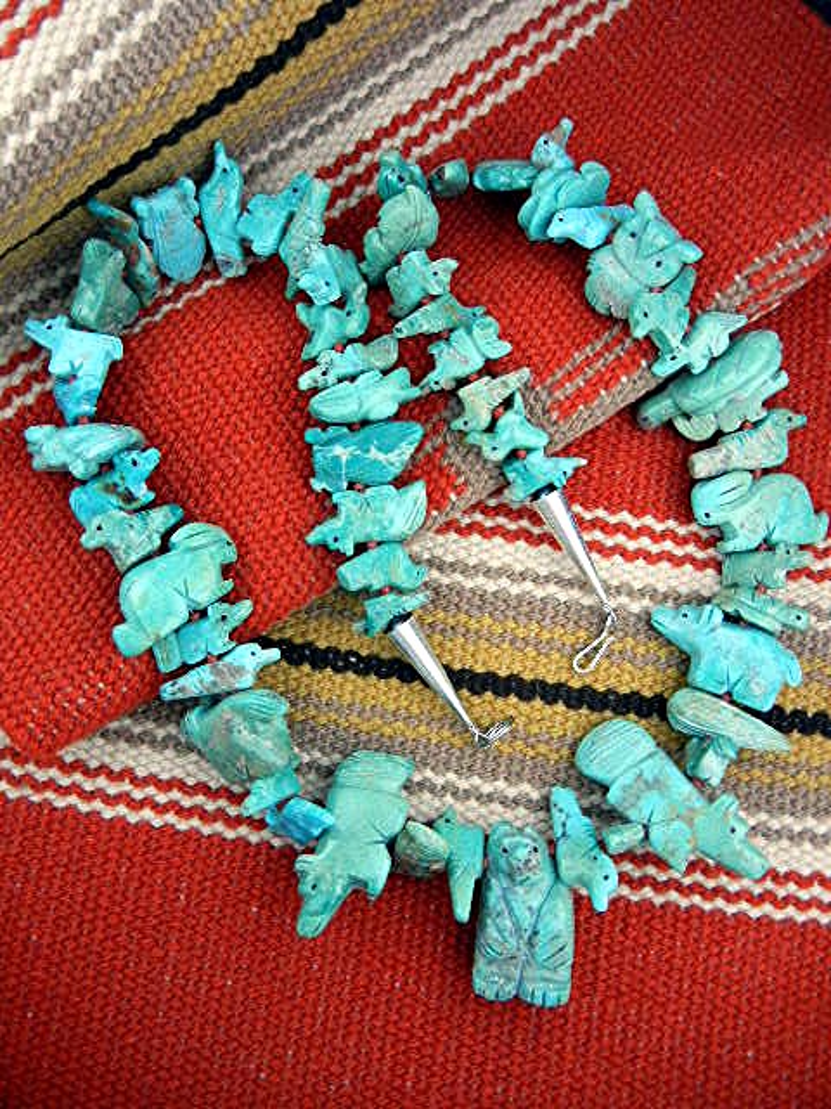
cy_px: 554
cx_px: 416
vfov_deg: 60.0
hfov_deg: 46.8
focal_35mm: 30
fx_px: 960
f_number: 3.5
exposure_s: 1/21
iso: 400
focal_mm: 5.4
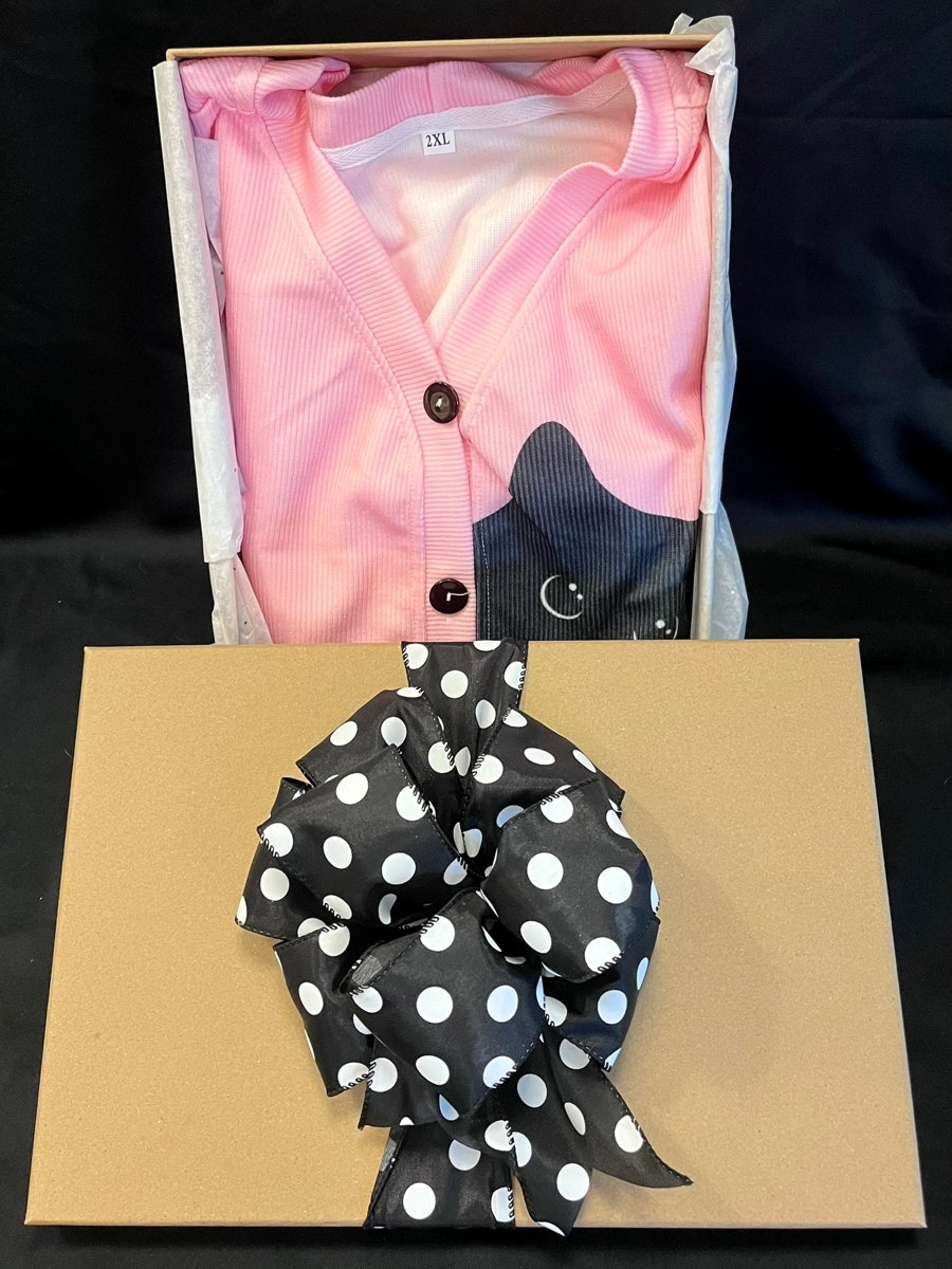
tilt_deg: -45.7
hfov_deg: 53.1
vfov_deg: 67.3
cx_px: 476
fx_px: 953
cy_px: 634
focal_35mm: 26
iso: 200
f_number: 1.6
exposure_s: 1/60
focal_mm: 5.1
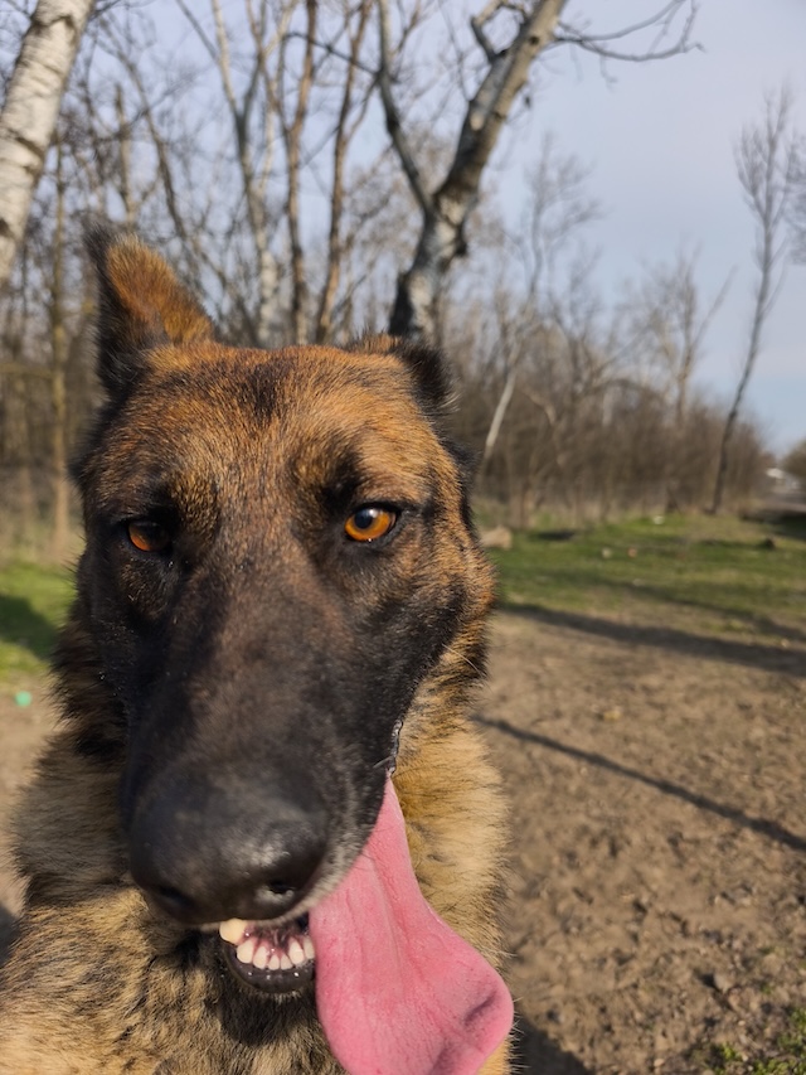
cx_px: 403
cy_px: 538
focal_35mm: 23
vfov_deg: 73.9
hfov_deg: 58.9
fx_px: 714
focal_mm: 6.57
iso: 50
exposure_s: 1/2421
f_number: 1.6
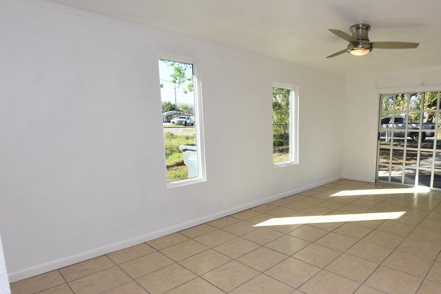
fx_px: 257
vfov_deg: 59.3
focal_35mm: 21
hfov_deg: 78.2
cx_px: 299
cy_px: 164
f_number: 5.6
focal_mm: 10
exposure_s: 1/125
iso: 140
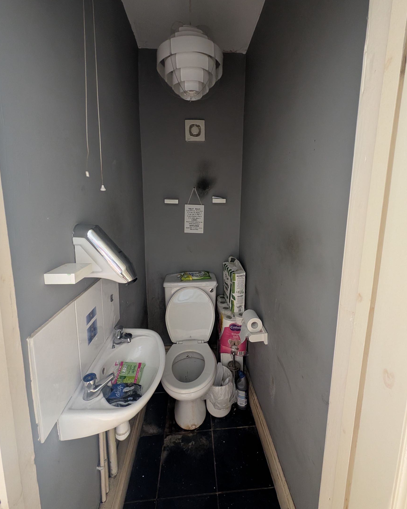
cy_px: 227
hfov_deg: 92.2
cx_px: 206
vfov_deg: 104.4
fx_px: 196
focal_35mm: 13
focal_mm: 2.23
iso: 869
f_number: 1.95
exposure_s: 1/23.8
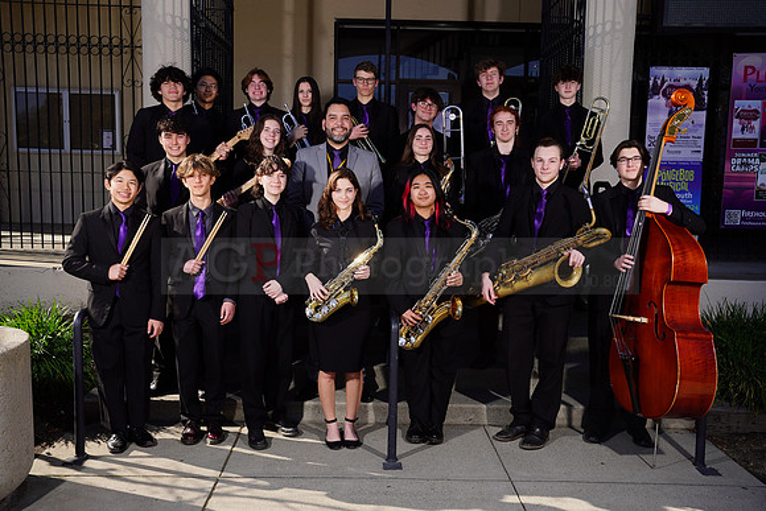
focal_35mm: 34
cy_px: 256
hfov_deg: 55.8
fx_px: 724
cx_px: 383
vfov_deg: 38.9
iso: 100
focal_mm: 34
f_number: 9
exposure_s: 1/250
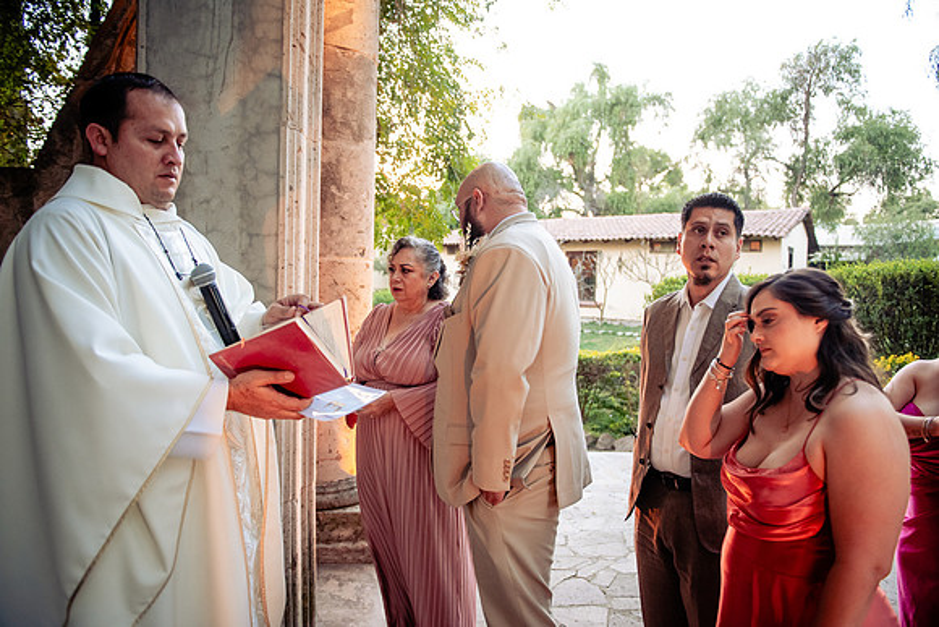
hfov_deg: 73.7
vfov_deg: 53.2
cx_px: 470
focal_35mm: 24
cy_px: 314
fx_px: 626
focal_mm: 24
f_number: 2.8
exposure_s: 1/160
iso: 2000
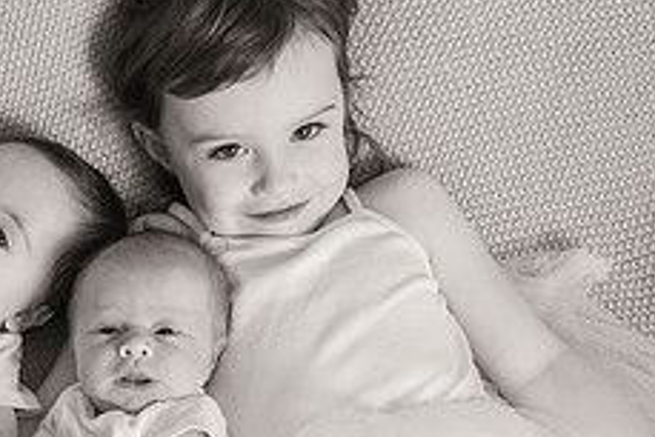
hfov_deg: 22.4
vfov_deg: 15.7
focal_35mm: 86
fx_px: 1566
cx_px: -51
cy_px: 398
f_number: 4
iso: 200
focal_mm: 34
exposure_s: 1/160
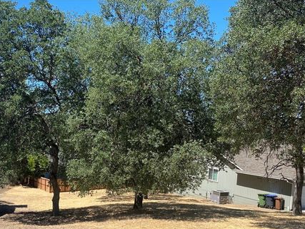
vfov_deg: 36.0
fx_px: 344
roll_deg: -1.5
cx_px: 137
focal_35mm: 39
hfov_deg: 47.8
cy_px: 170
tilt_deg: -4.4
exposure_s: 1/2268
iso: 32
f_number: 1.8
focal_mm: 4.25
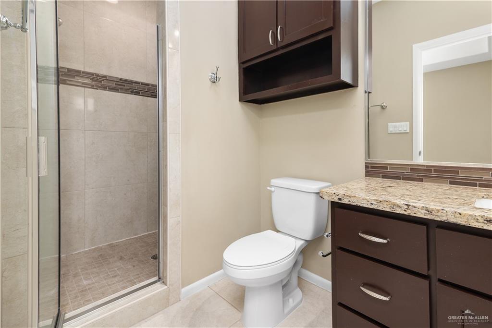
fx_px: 219
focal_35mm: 16
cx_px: 246
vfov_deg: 73.8
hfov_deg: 96.7
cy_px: 164
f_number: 8
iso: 320
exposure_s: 1/4
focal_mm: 16
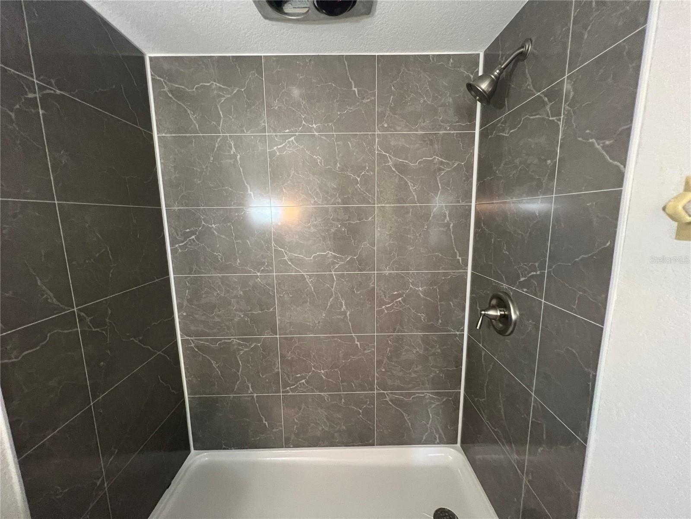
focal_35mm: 13
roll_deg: +0.2
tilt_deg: -9.4
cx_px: 346
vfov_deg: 89.9
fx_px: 260
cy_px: 260
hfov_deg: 106.2
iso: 400
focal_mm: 1.57
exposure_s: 1/60
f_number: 1.8
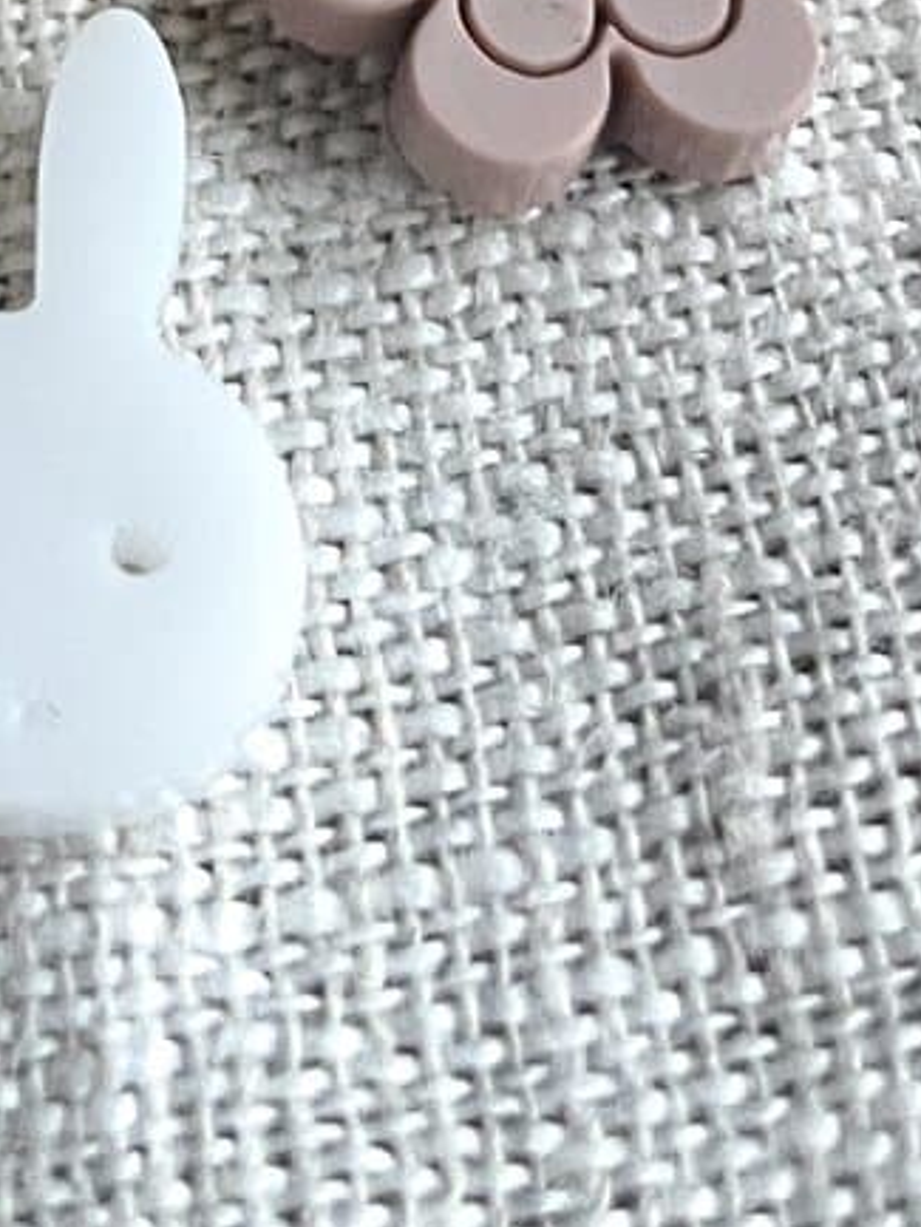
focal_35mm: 96
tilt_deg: -51.8
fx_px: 3404
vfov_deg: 17.9
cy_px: -706
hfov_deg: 15.2
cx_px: 20
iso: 400
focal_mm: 4.2
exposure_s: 1/60
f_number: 1.6
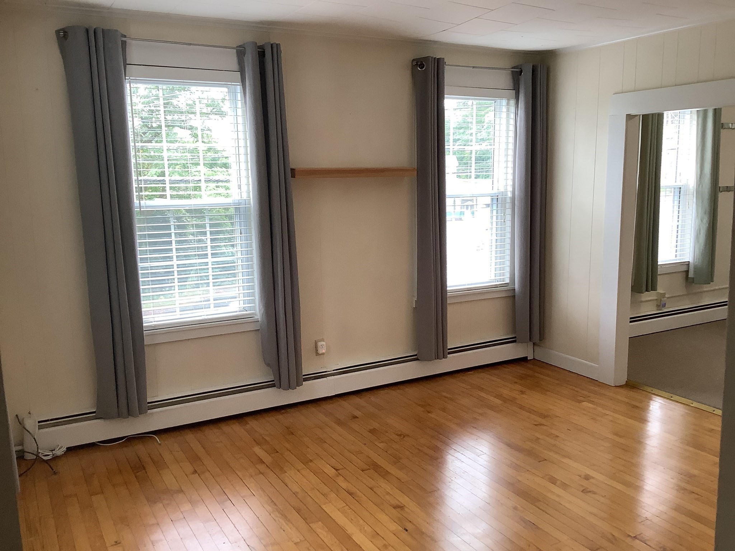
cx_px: 368
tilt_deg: -11.6
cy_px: 276
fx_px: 658
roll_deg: +1.3
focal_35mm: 31
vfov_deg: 45.4
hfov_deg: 58.4
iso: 64
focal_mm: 3.3
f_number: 2.4
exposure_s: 1/60
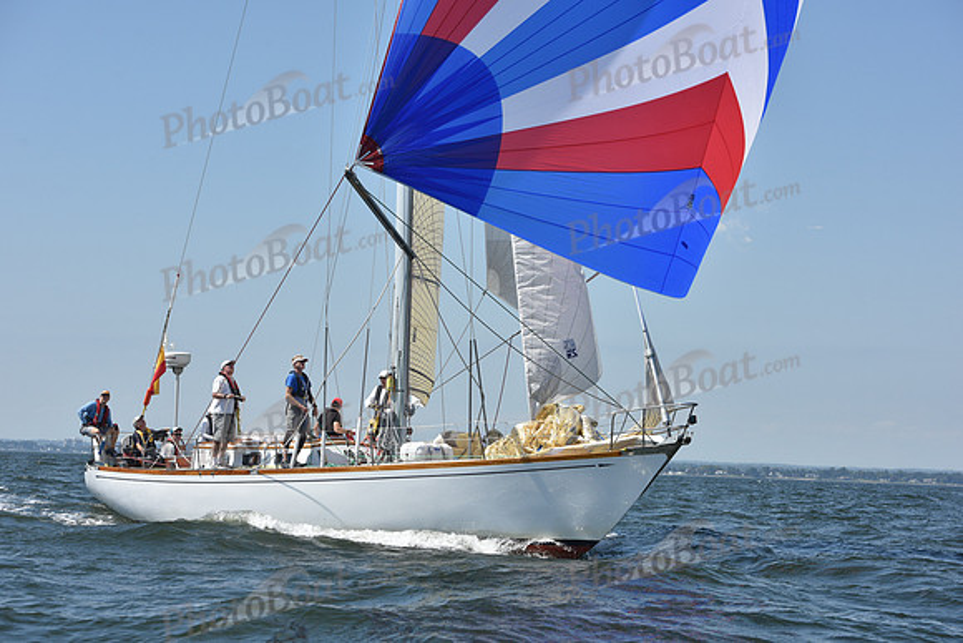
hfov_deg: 25.4
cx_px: 482
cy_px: 322
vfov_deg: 17.1
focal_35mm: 80
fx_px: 2140
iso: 250
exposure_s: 1/1250
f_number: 8
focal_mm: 80
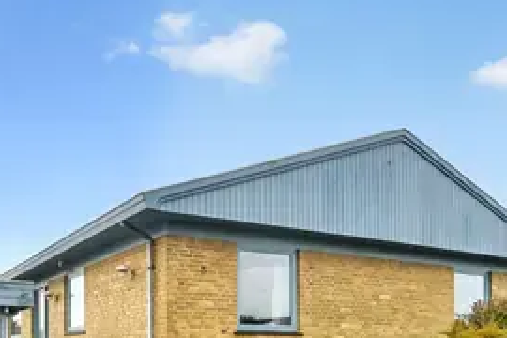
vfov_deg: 31.1
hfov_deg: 47.7
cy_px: 334
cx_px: 169
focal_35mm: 40
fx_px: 563
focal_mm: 18
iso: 400
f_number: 8
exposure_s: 1/100
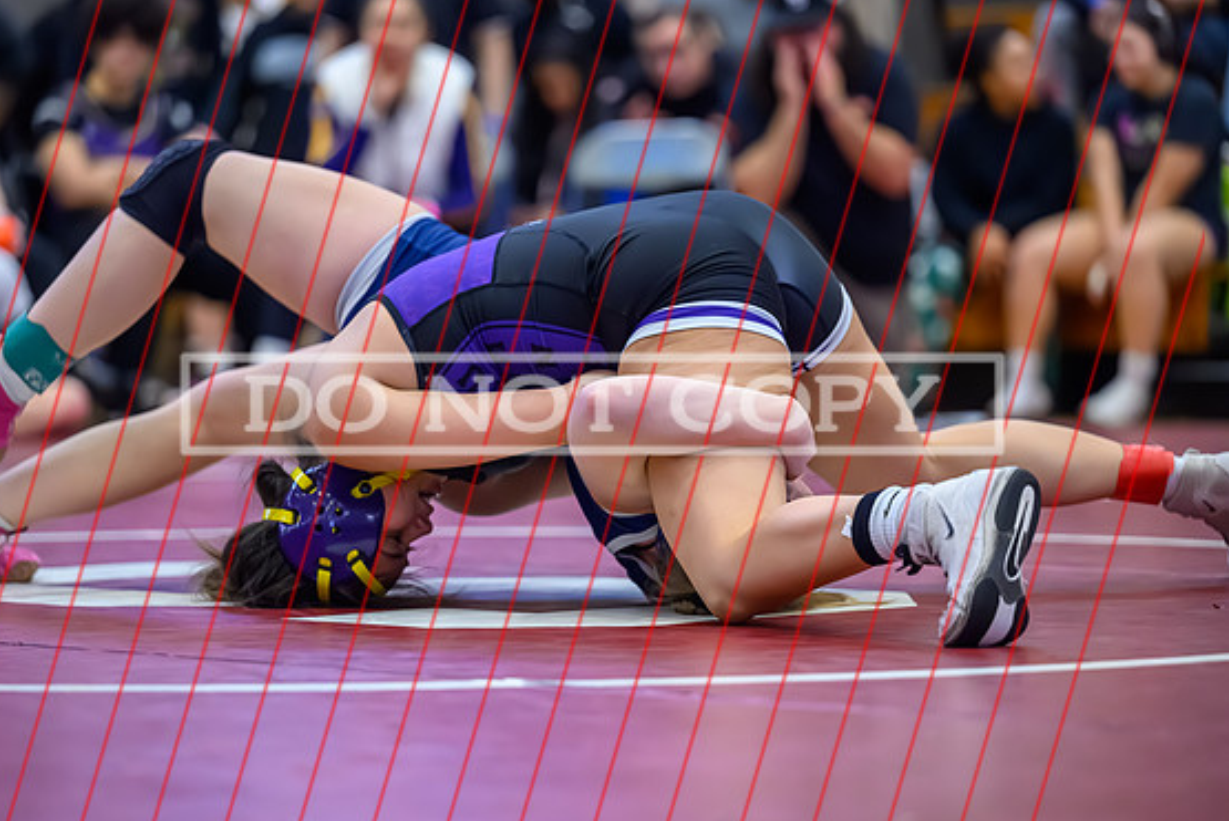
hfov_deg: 14.5
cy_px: 419
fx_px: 4817
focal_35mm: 141
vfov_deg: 9.7
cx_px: 591
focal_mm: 135
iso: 8000
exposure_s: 1/500
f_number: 2.8
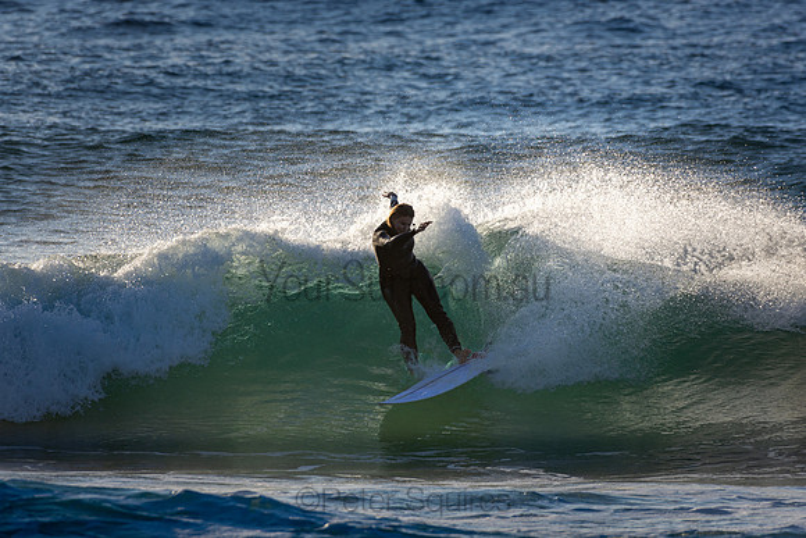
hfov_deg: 2.7
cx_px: 403
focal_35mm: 750
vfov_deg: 1.8
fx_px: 16795
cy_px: 269
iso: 125
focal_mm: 500
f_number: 6.3
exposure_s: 1/500
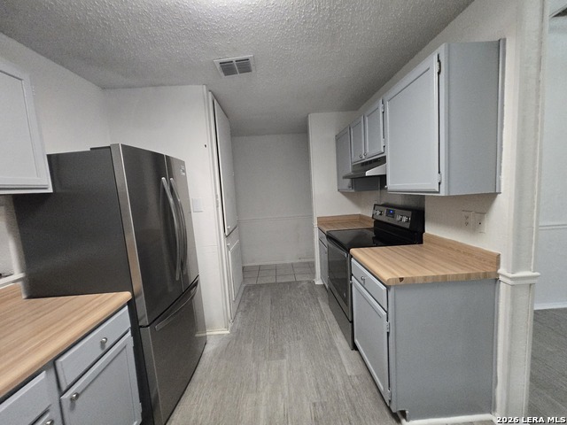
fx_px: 213
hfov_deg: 106.2
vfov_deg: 89.9
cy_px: 212
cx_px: 284
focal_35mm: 13
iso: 640
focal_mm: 1.7
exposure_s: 1/60
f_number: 2.2
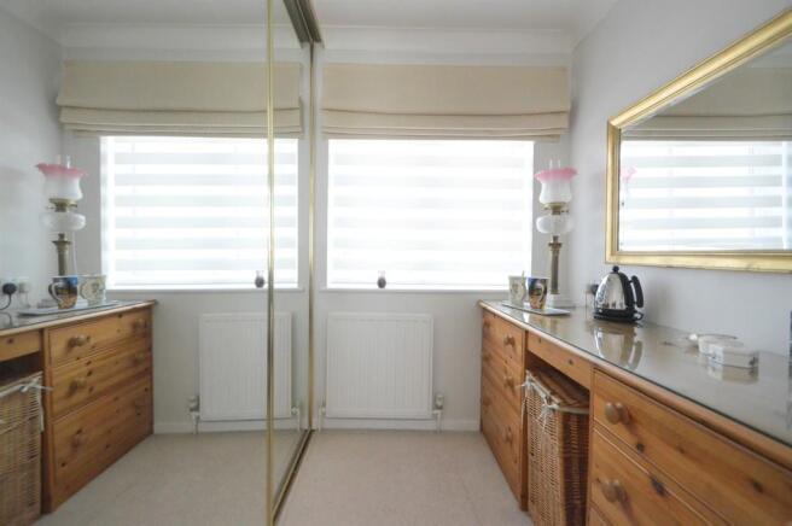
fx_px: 330
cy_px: 263
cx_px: 396
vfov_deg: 77.2
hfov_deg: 100.4
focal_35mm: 15
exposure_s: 1/640
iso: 3200
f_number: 5
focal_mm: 10
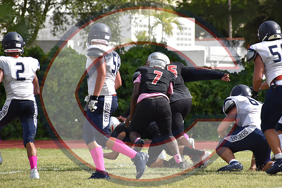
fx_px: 2468
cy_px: 94
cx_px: 141
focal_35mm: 315
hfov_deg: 6.5
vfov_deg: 4.4
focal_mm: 210
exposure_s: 1/2000
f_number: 7.1
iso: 400
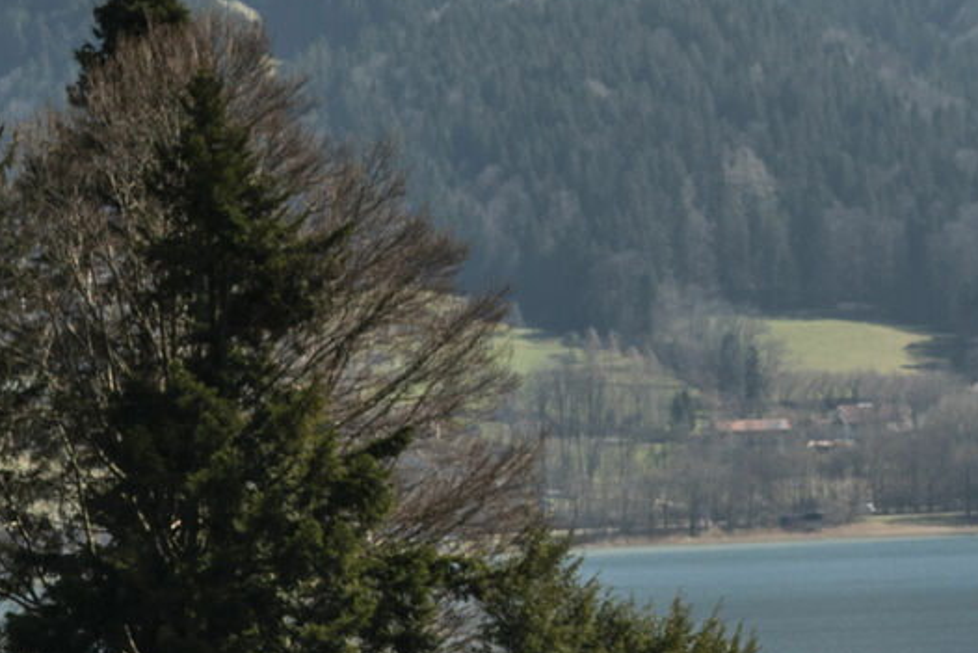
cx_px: 971
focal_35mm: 274
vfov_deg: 5.0
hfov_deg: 7.5
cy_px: 127
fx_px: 7445
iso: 50
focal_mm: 50
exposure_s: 1/500
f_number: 5
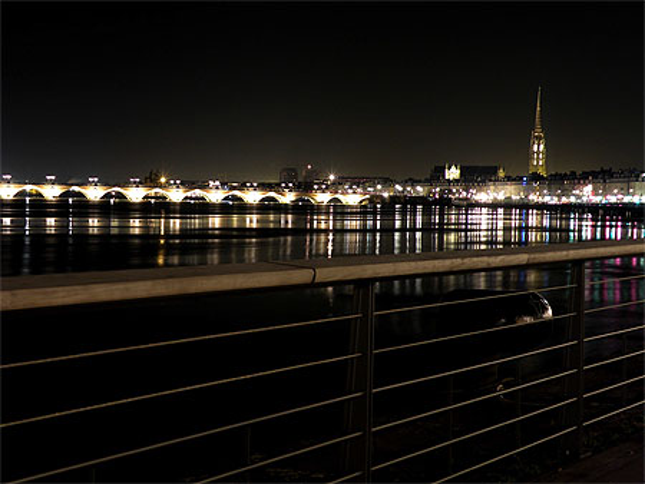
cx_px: 322
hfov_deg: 25.6
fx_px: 1417
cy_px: 242
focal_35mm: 76
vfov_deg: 19.4
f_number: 4
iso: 64
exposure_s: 8
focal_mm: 13.4
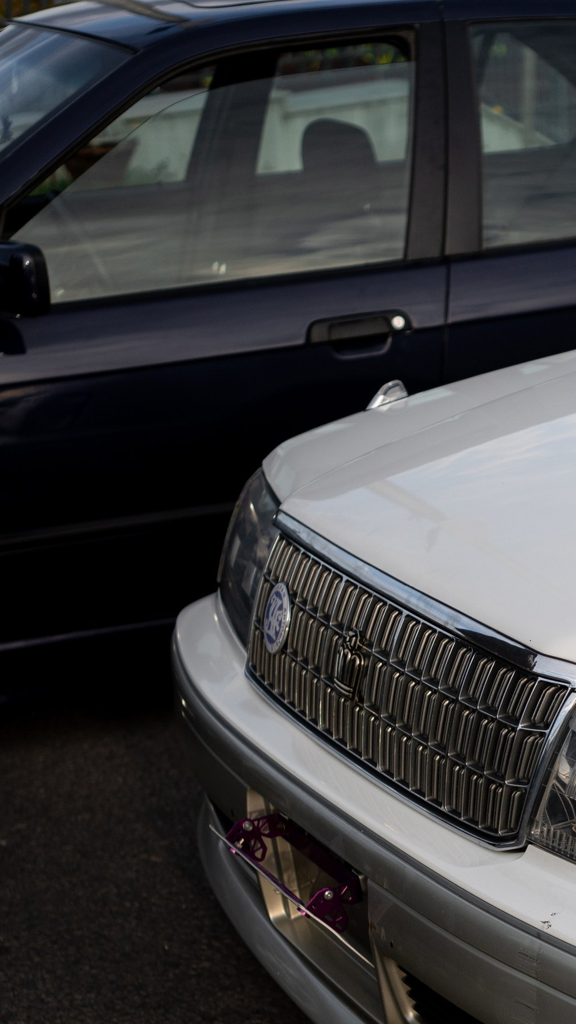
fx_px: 2335
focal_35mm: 86
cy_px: 782
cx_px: 664
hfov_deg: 13.7
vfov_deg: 24.4
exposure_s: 1/2000
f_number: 2.2
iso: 100
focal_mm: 35
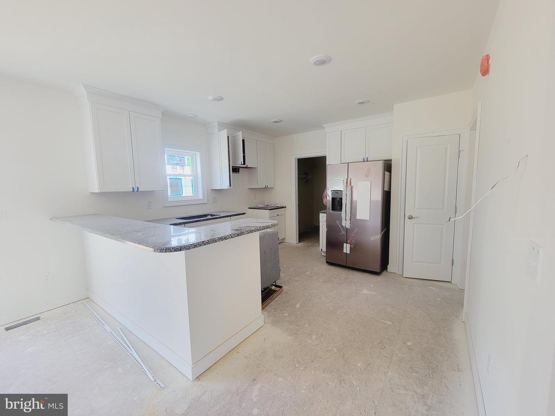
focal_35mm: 13
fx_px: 208
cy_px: 208
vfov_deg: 89.9
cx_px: 278
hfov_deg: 106.2
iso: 80
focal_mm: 2.2
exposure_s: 1/60
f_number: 2.2
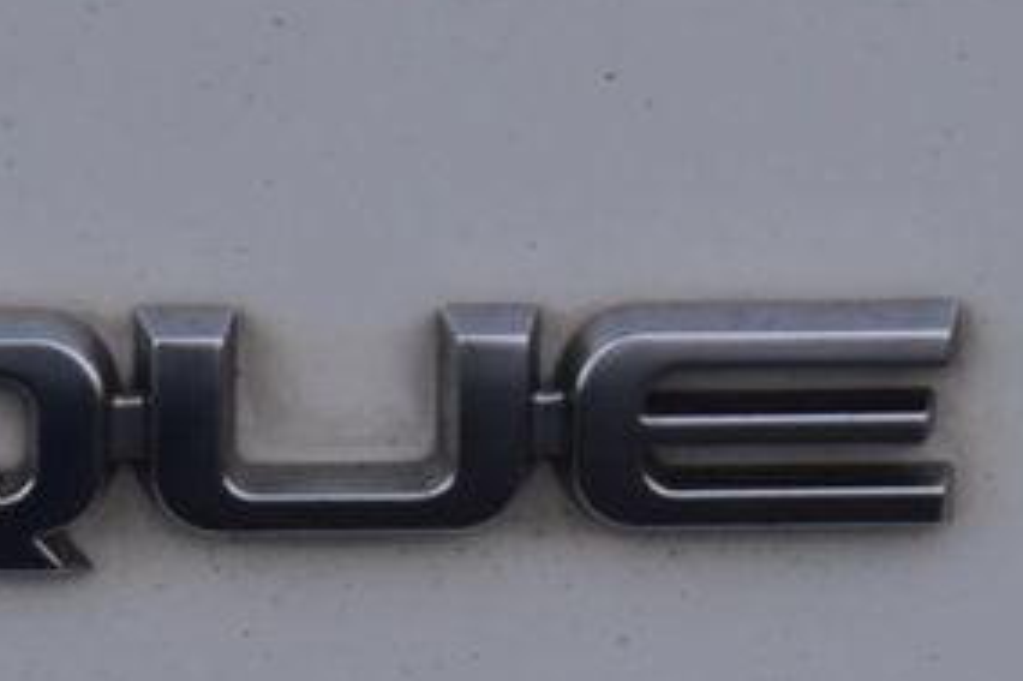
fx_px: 7071
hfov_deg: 8.2
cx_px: -11
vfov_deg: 5.5
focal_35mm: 249
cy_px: 429
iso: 400
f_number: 9
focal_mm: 46
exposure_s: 1/100
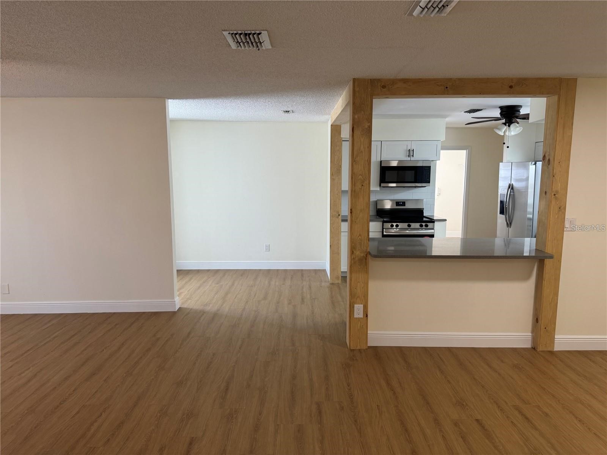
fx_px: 421
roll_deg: -0.2
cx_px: 304
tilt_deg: -8.2
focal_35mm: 24
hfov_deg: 71.6
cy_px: 228
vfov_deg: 56.8
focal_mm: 6.76
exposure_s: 1/120
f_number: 1.78
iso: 160
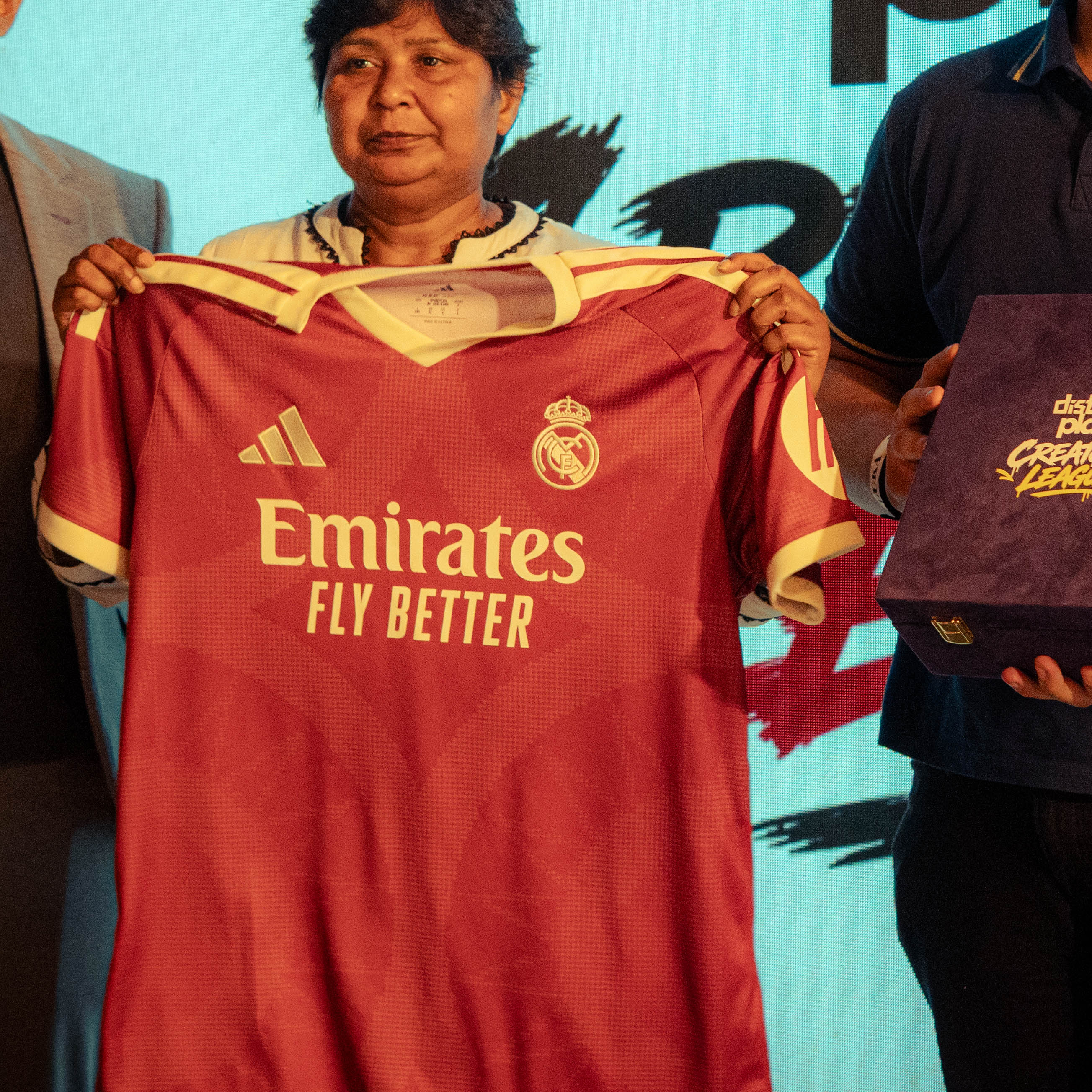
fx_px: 3141
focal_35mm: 88
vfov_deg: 19.6
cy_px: 284
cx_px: 804
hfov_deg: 19.6
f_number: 3.5
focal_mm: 30
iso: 2000
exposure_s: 1/60
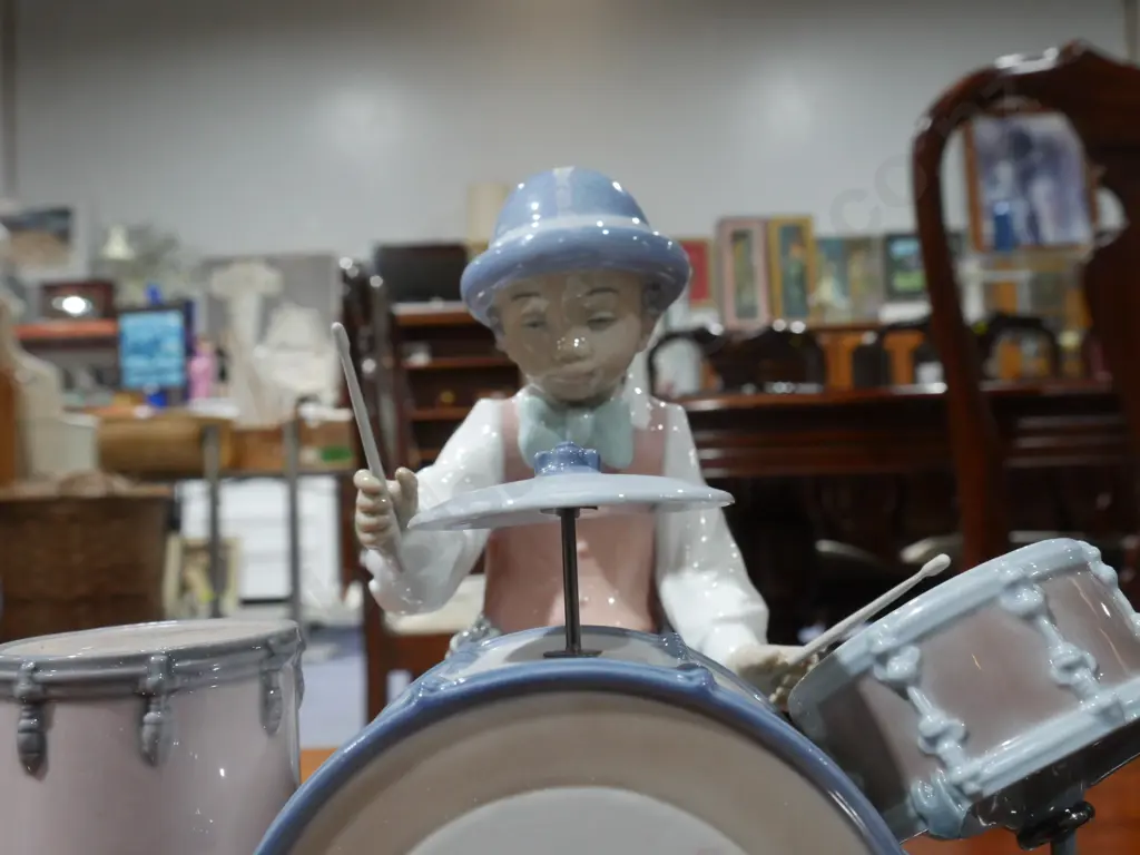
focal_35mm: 28
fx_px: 922
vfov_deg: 49.7
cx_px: 570
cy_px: 428
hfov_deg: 63.4
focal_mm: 14
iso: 2000
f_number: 8
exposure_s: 1/60
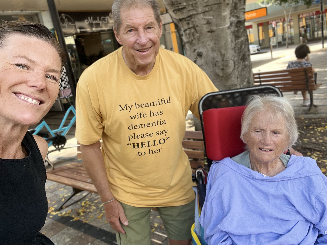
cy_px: 122
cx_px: 164
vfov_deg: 46.8
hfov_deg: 60.0
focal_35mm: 30
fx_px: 283
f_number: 2.2
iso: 40
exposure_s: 1/124
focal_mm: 2.71
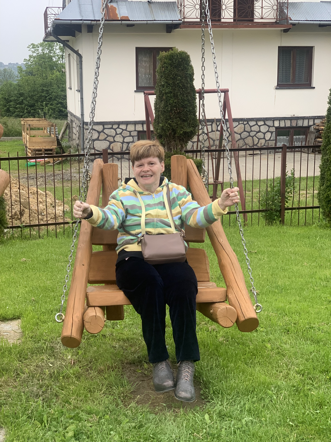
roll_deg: -0.5
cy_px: 221
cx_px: 166
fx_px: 663
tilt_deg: -11.8
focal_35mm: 52
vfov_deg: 36.8
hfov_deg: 28.0
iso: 50
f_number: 2.4
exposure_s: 1/122
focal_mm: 6
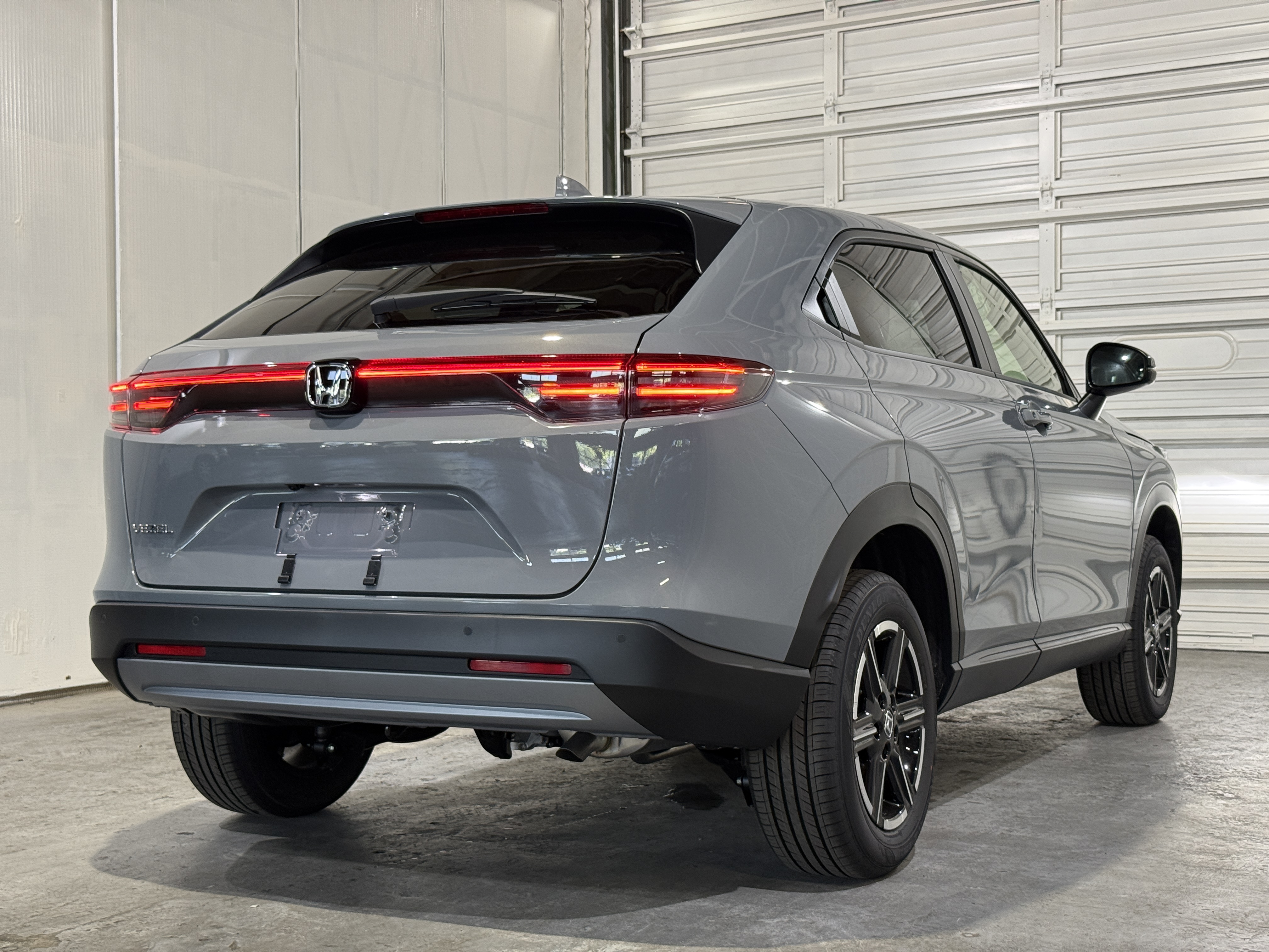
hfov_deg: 39.7
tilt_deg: -0.3
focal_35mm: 48
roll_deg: -0.2
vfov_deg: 30.3
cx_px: 634
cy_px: 476
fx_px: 1760
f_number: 1.78
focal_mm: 6.76
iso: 125
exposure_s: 1/60
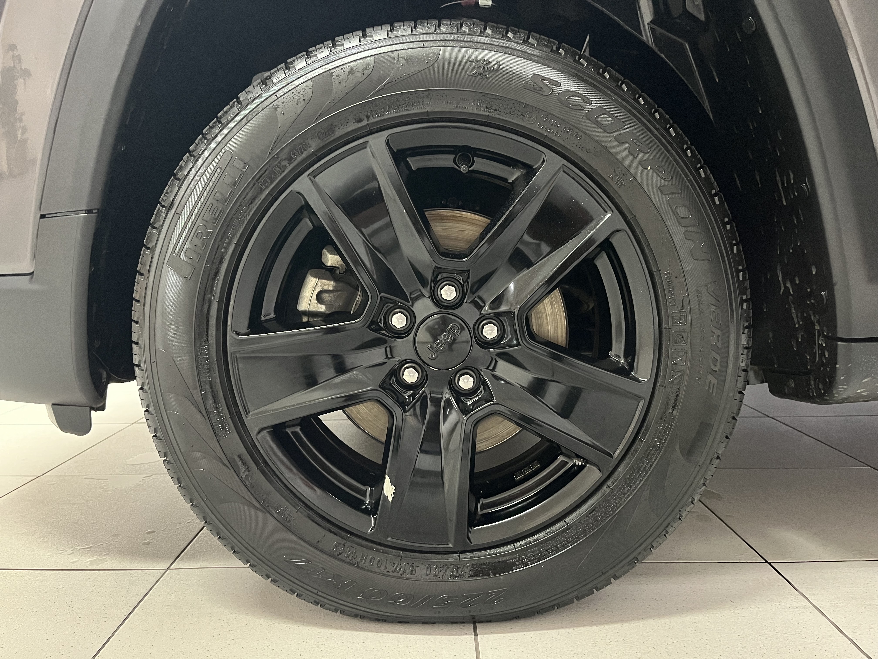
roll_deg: +0.8
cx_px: 439
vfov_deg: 53.1
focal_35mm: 26
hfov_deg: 67.3
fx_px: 659
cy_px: 330
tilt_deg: -6.5
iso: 640
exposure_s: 1/30
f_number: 1.6
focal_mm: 5.1
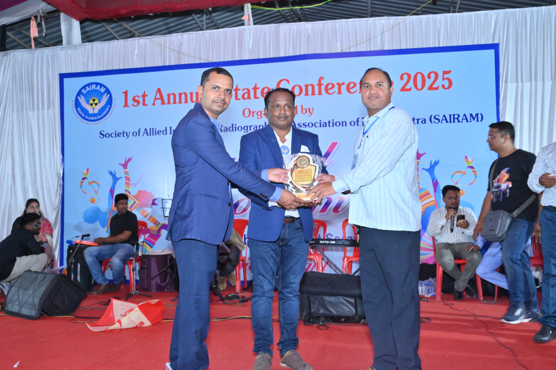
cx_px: 278
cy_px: 185
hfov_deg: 56.5
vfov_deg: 39.4
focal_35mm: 34
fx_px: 517
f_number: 5.6
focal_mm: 33.5
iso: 3200
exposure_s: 1/100
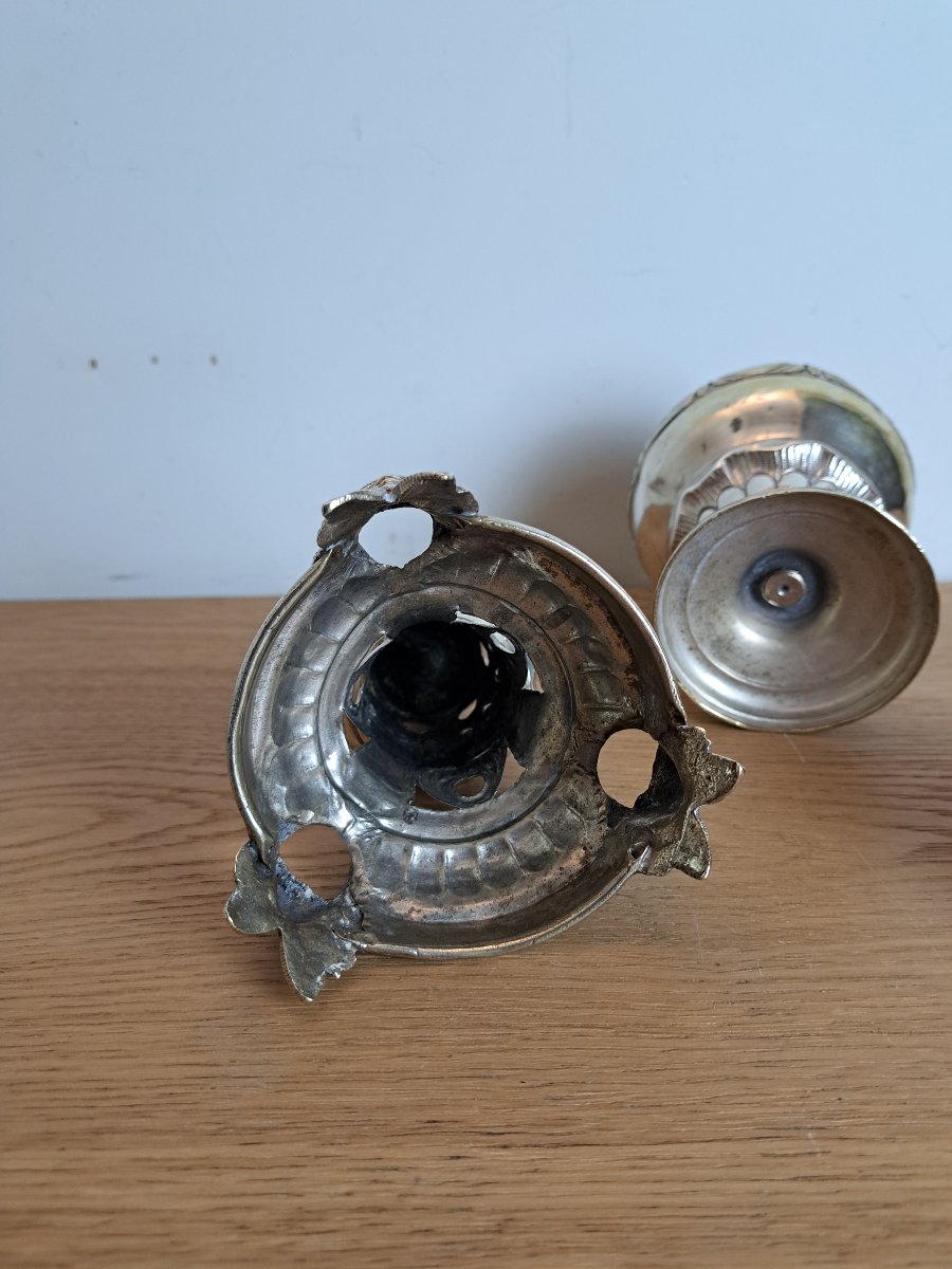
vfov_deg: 71.6
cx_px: 476
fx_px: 880
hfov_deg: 56.8
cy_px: 634
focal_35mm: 24
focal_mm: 5.23
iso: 125
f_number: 1.8
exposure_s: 1/50
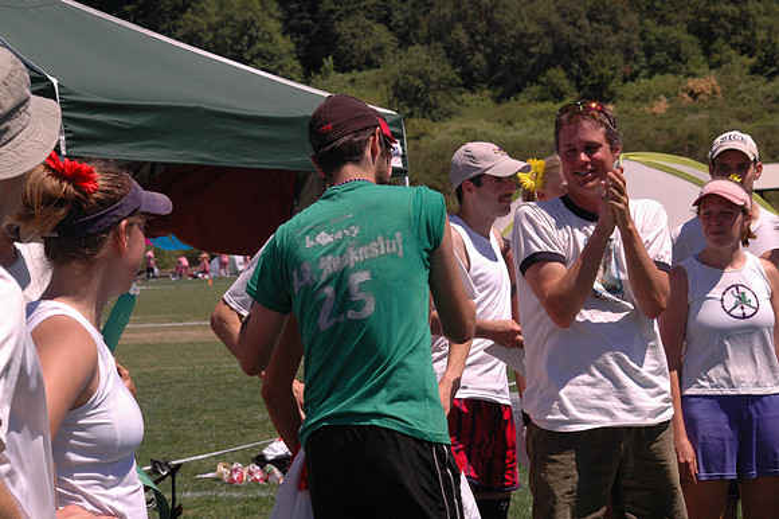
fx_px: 2271
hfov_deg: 19.5
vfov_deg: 13.0
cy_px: 260
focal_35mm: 105
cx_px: 390
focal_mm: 70
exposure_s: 1/400
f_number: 10
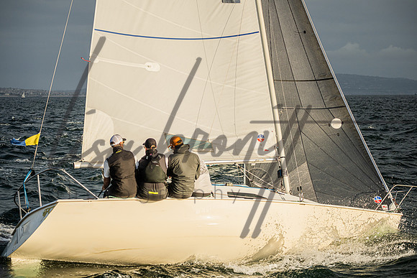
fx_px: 1214
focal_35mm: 105
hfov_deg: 19.5
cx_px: 208
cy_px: 139
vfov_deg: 13.1
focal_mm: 100
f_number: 4.5
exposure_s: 1/3200
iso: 160
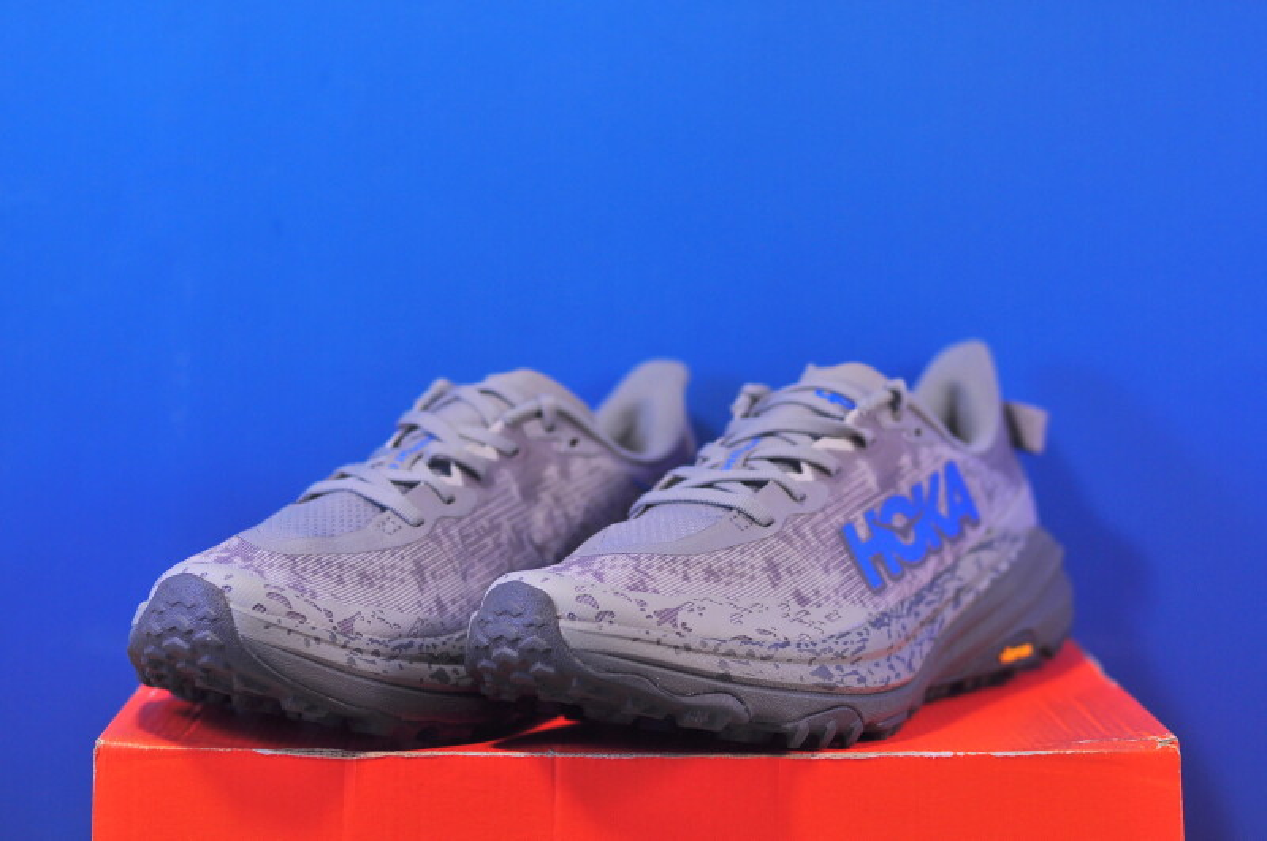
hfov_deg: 27.0
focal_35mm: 75
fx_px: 2636
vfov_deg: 18.1
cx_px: 634
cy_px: 420
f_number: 2.5
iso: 250
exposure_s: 1/320
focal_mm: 50
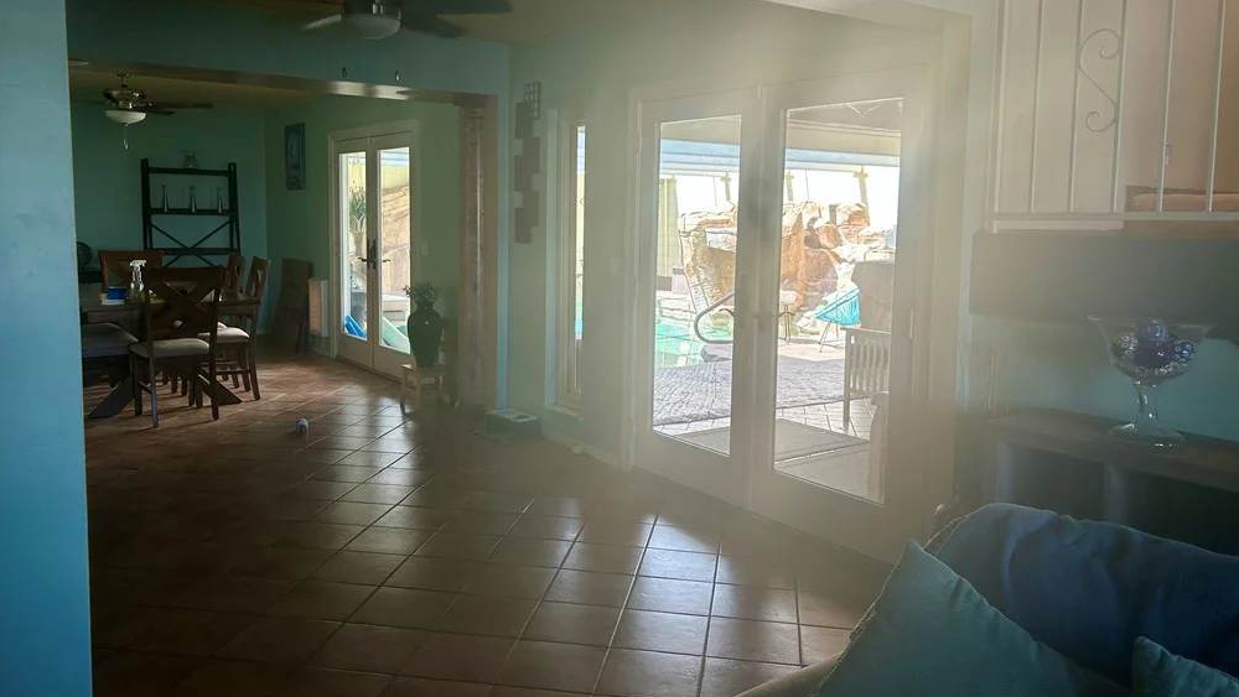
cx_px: 613
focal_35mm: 29
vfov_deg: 40.1
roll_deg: -0.9
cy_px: 296
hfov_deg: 66.1
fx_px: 953
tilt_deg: -5.8
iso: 32
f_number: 1.5
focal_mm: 5.7
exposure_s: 1/150
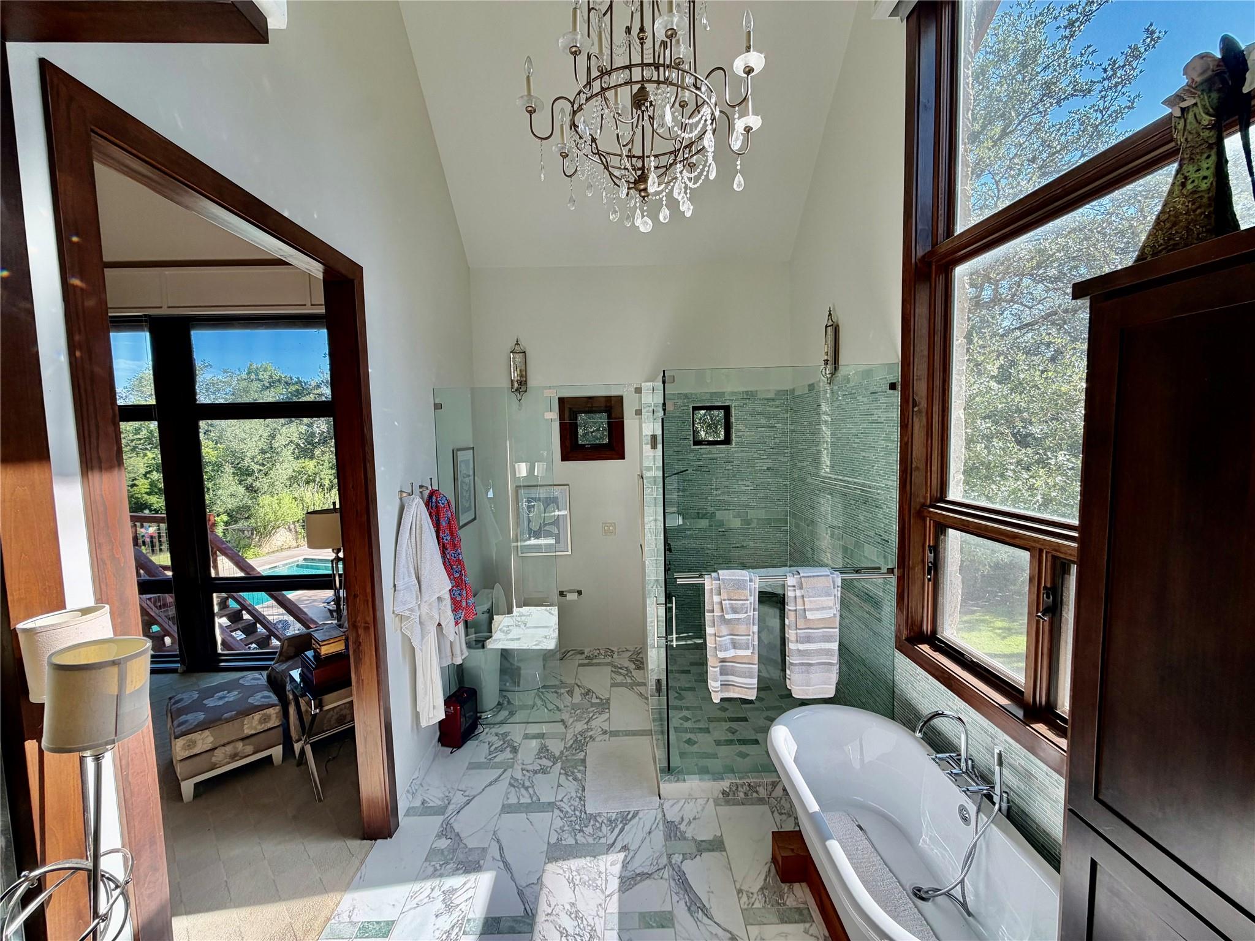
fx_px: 508
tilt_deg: -4.2
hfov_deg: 102.1
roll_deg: +2.2
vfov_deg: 85.7
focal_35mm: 14
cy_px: 470
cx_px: 628
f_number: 2.2
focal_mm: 2.22
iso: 40
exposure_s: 1/175
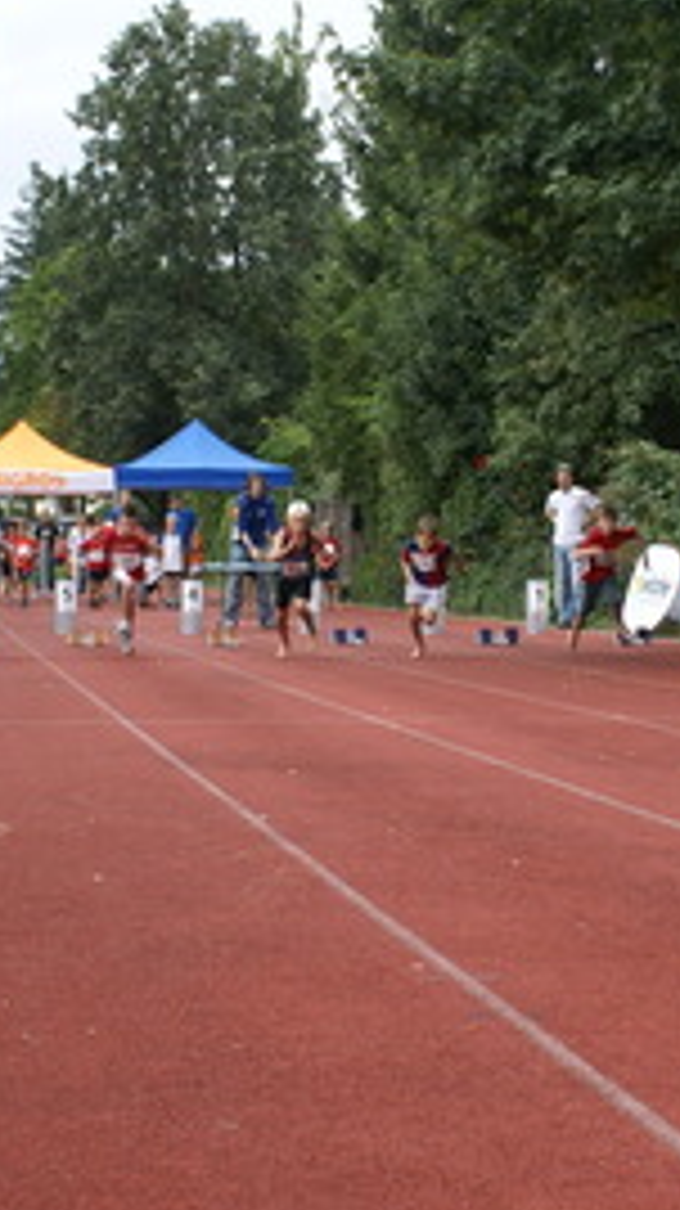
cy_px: 544
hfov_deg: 14.7
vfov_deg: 25.9
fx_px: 2633
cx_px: 374
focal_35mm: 82
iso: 100
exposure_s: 1/200
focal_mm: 26
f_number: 5.6
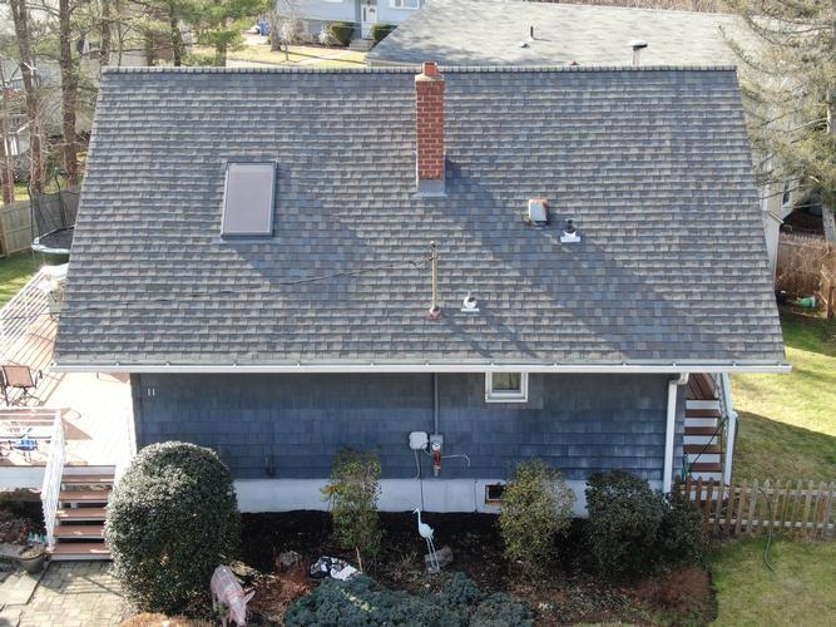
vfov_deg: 30.3
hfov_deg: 39.7
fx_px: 1159
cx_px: 418
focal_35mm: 48
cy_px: 314
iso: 100
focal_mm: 8.6
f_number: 3.8
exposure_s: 1/120
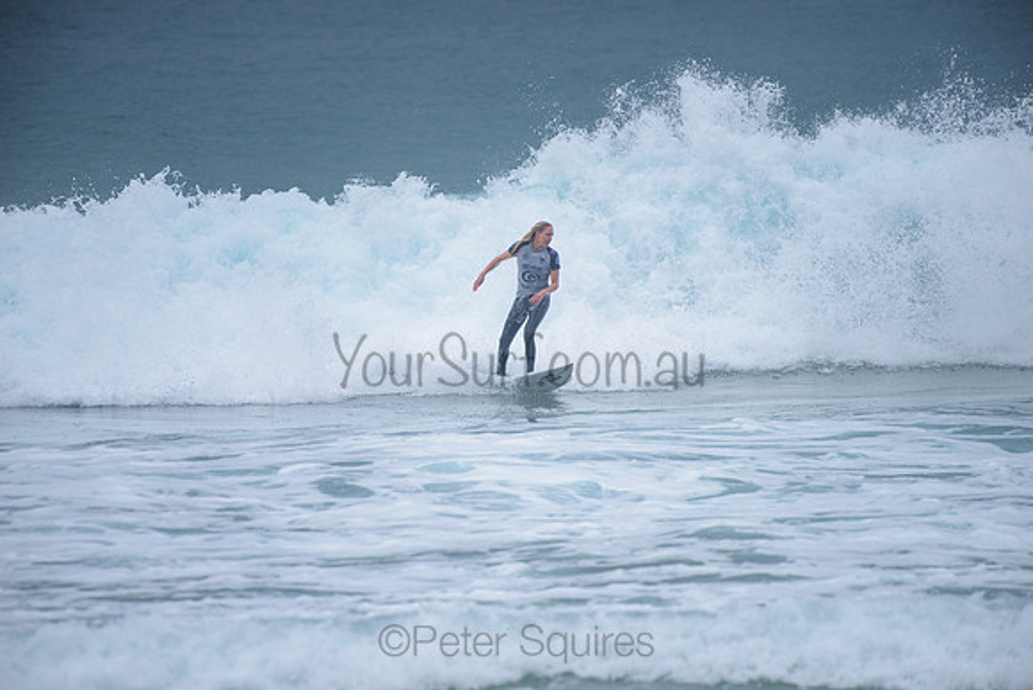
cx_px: 516
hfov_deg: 4.1
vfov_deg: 2.8
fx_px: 14350
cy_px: 345
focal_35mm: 500
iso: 250
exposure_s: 1/2000
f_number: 5.6
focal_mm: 500
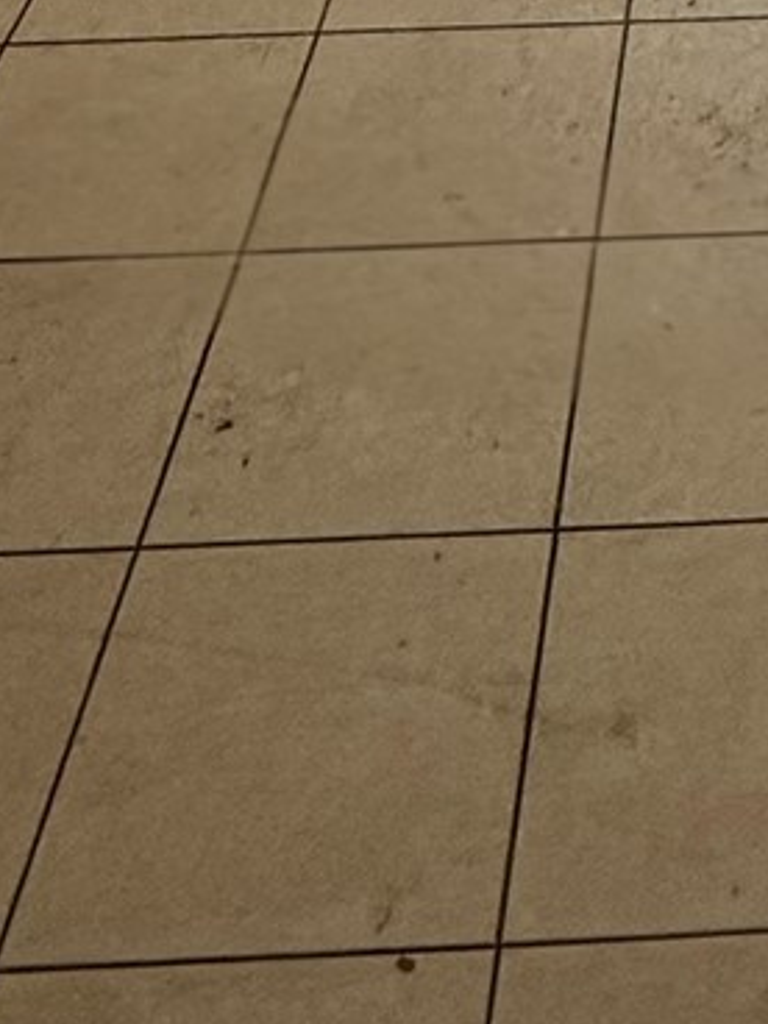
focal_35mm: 78
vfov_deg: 19.6
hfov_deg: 17.9
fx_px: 2307
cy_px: -746
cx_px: 946
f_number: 2.2
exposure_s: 1/99
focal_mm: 2.22
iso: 200
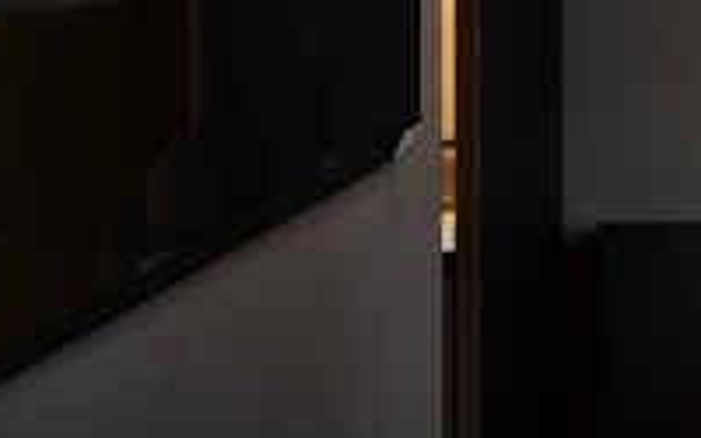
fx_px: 4050
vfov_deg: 6.2
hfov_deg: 9.1
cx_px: 1528
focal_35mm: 212
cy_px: 156
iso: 100
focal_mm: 35
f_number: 8
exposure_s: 1/4
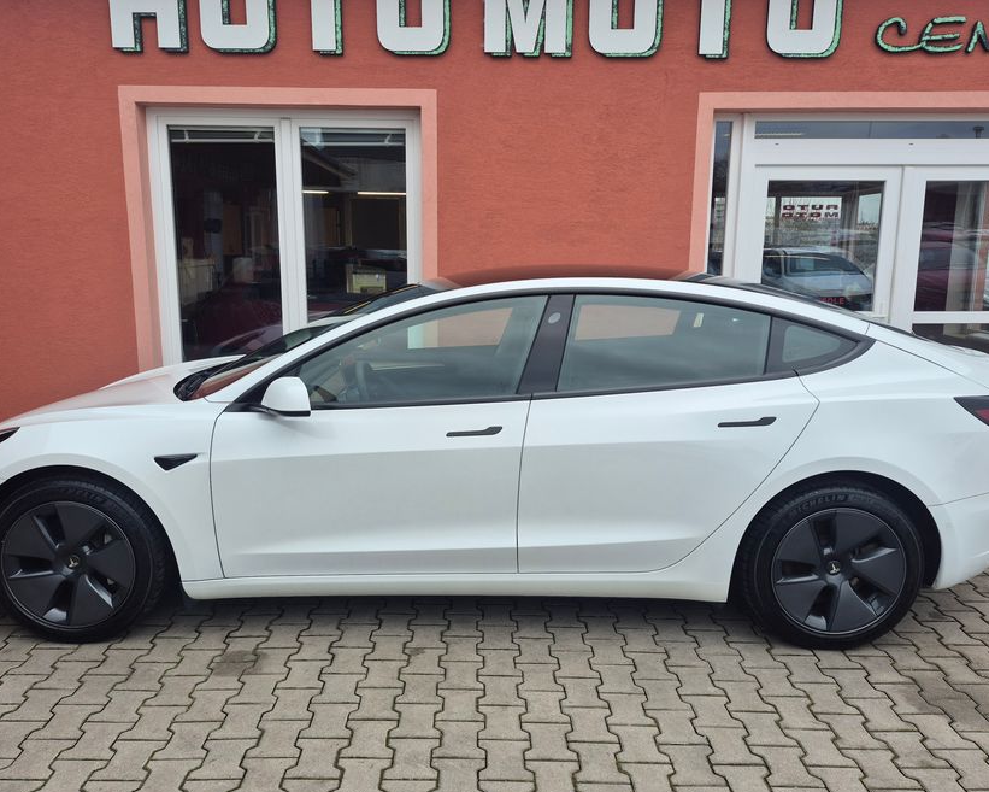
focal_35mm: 28
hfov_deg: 62.2
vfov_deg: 51.5
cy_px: 404
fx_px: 820
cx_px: 473
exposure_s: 1/186
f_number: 1.8
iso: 25
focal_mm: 5.4
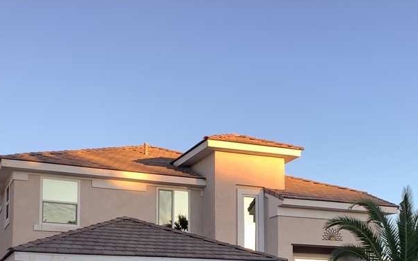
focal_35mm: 56
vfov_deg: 22.2
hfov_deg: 36.2
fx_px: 638
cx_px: 227
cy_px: 264
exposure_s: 1/193
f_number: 2.4
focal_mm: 3.3
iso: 25
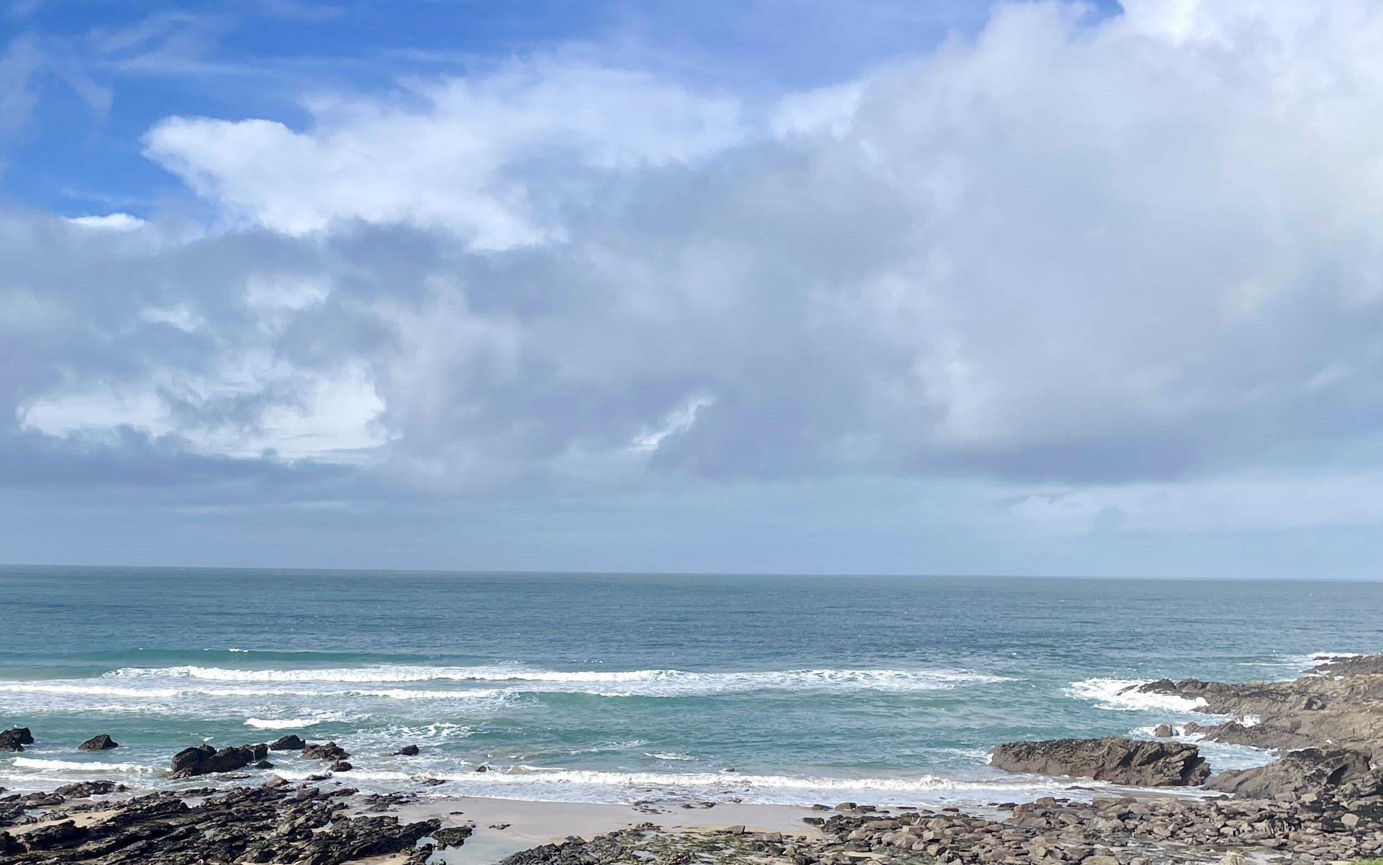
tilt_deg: -5.8
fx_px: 1658
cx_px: 540
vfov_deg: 28.3
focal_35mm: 44
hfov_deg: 45.0
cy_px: 752
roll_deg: -0.8
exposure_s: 1/4000
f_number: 1.6
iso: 32
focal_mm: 4.2
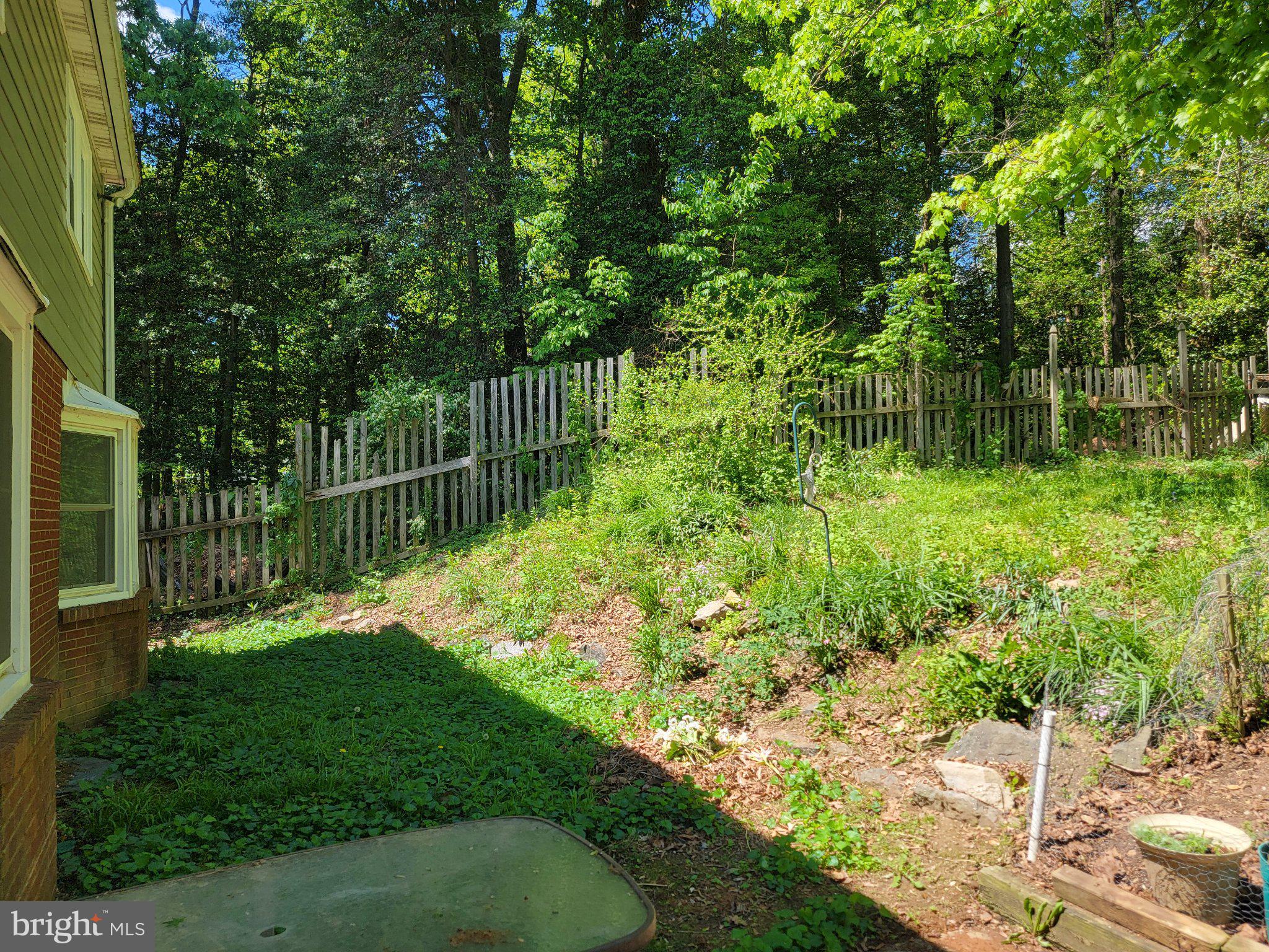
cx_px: 634
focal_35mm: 24
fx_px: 880
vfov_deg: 56.8
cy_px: 476
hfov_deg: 71.6
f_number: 1.8
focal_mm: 6.7
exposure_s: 1/282
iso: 16
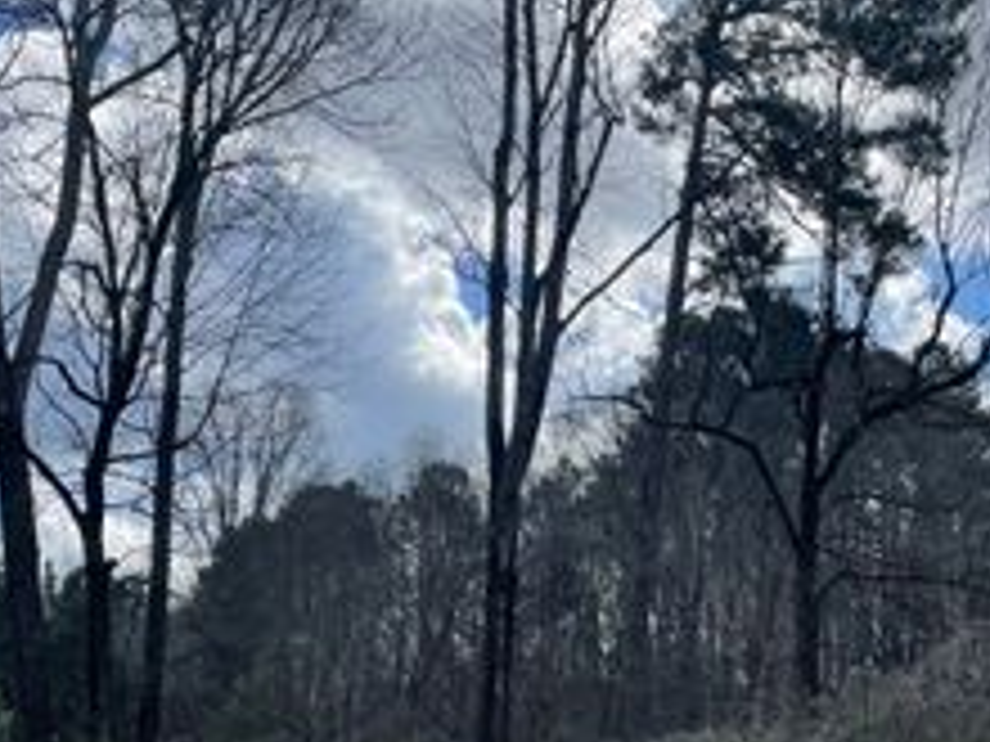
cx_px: 608
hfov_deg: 32.6
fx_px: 1687
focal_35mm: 59
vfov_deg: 24.6
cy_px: 546
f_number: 1.6
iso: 32
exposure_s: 1/4831
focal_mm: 4.2
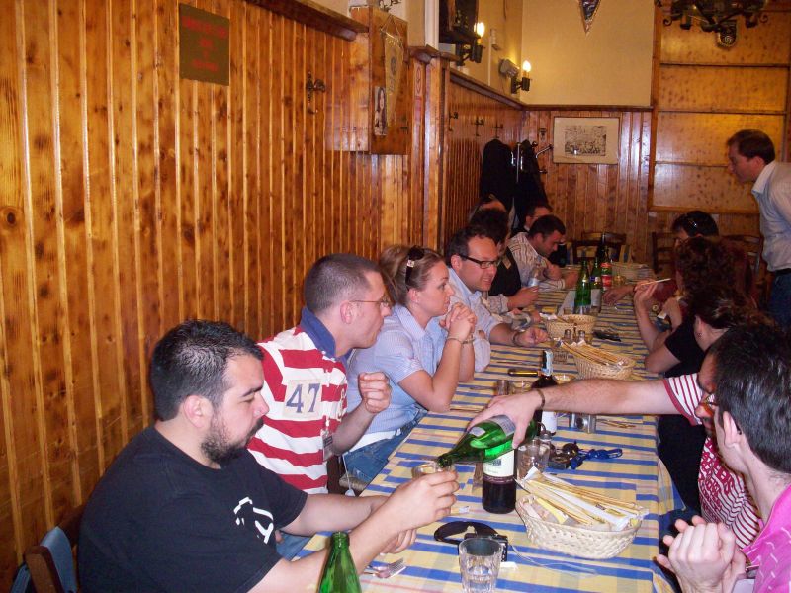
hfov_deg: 50.1
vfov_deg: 38.7
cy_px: 296
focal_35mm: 37
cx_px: 396
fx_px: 845
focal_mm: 6.2
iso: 160
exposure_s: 1/45
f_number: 2.8
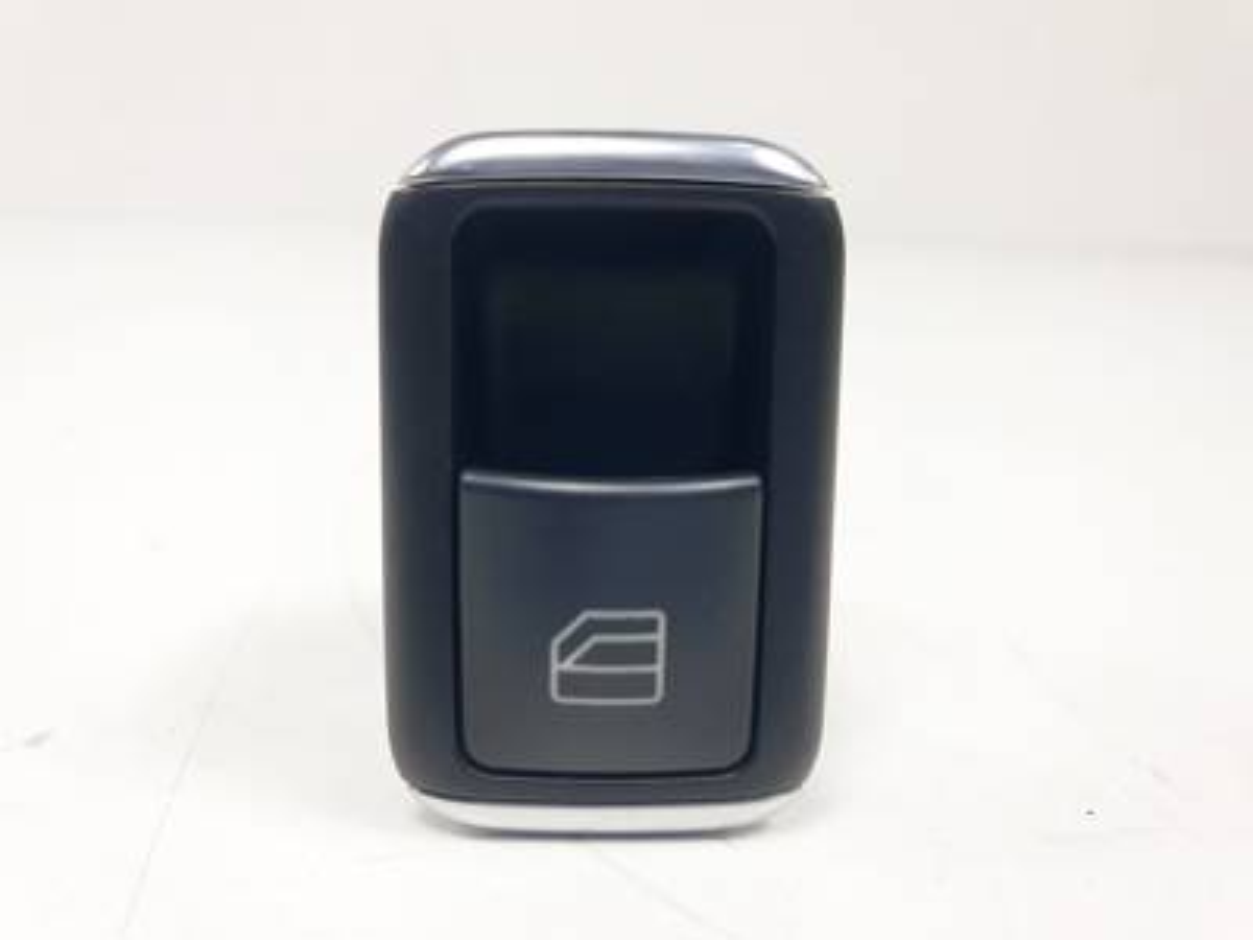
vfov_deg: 53.1
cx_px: 626
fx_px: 941
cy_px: 470
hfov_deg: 67.3
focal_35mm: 26
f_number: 2.4
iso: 50
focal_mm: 4.3
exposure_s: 1/186
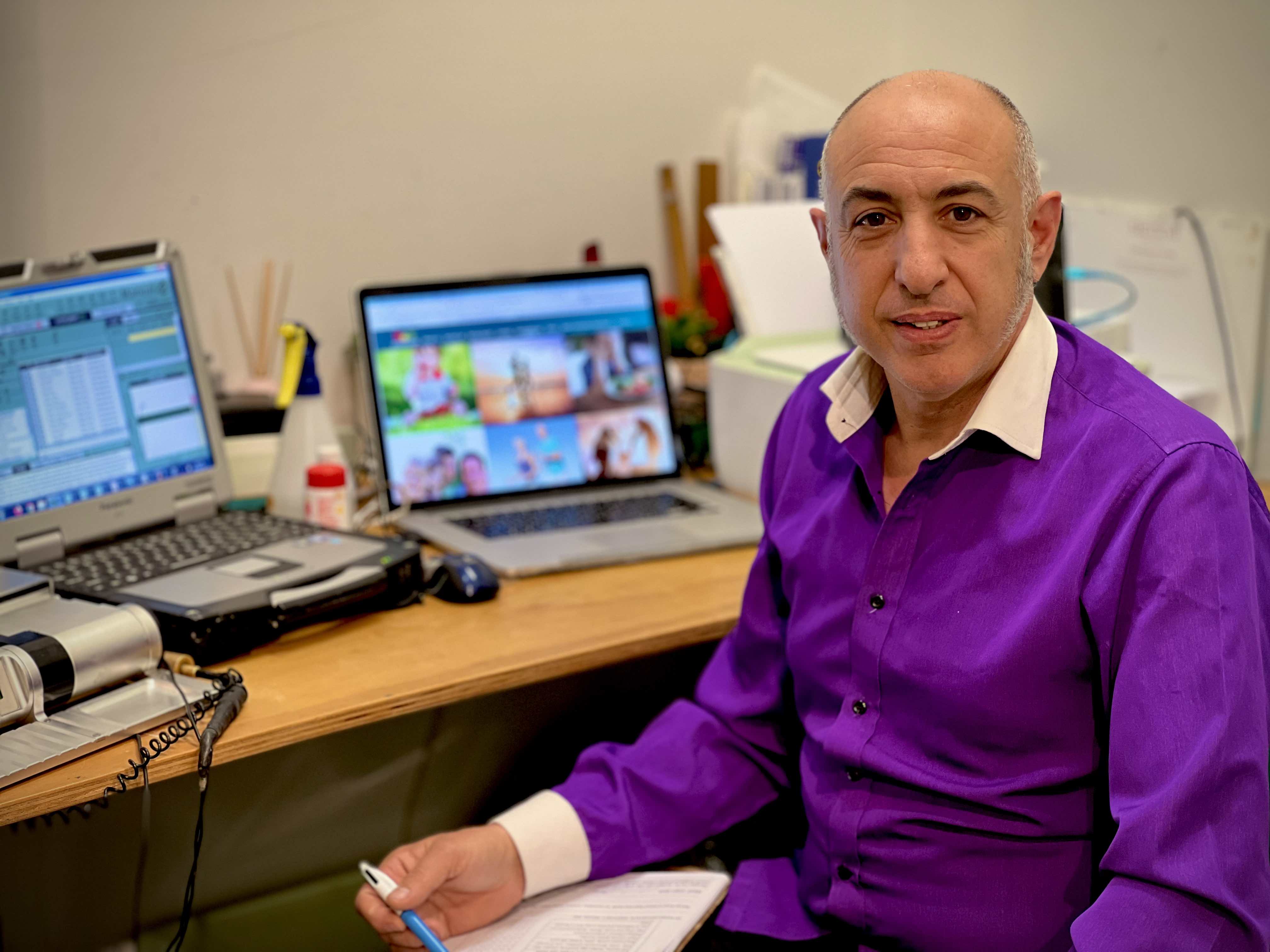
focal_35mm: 77
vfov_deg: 19.1
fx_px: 2825
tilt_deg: -12.6
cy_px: 476
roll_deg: -0.5
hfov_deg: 25.3
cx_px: 635
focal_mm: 9
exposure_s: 1/33
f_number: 2.8
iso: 200
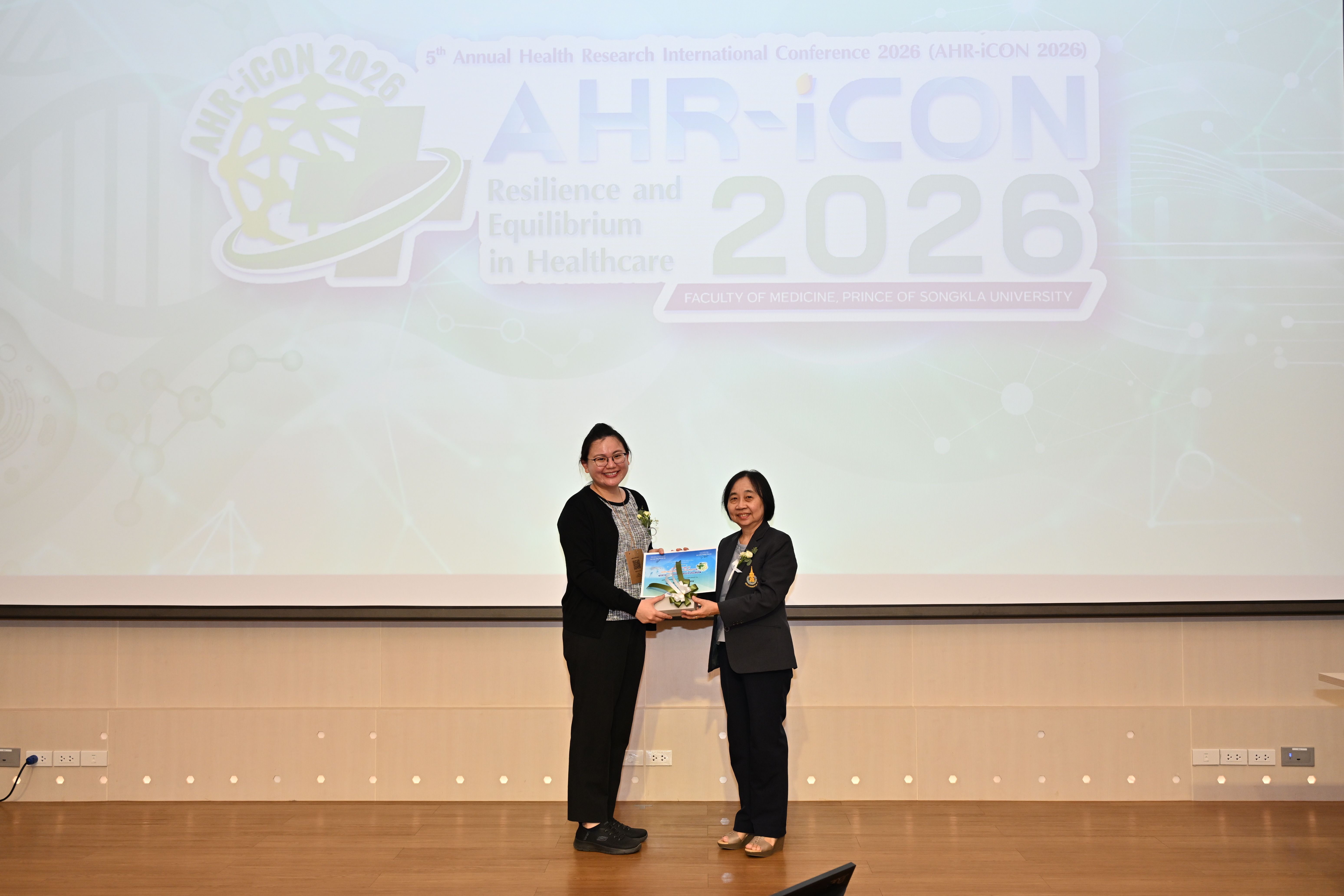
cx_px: 672
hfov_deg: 55.8
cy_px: 448
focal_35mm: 34
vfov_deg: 38.9
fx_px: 1269
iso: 800
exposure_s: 1/200
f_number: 4
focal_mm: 34
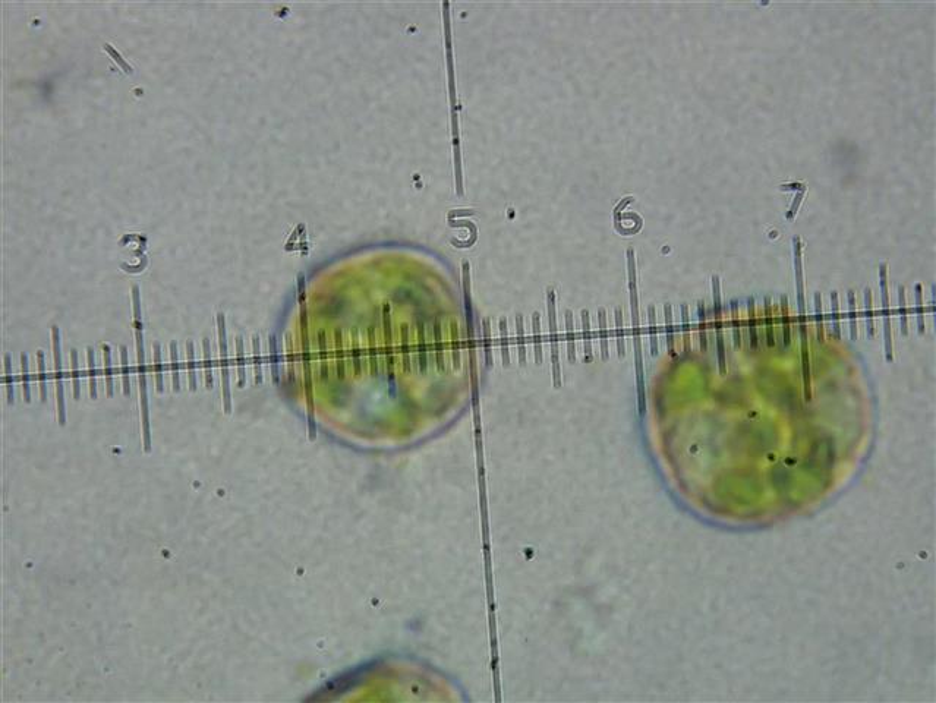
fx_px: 2705
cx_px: 468
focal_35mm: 100
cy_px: 352
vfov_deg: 14.8
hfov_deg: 19.6
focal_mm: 18
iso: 800
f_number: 4.9
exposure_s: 1/30
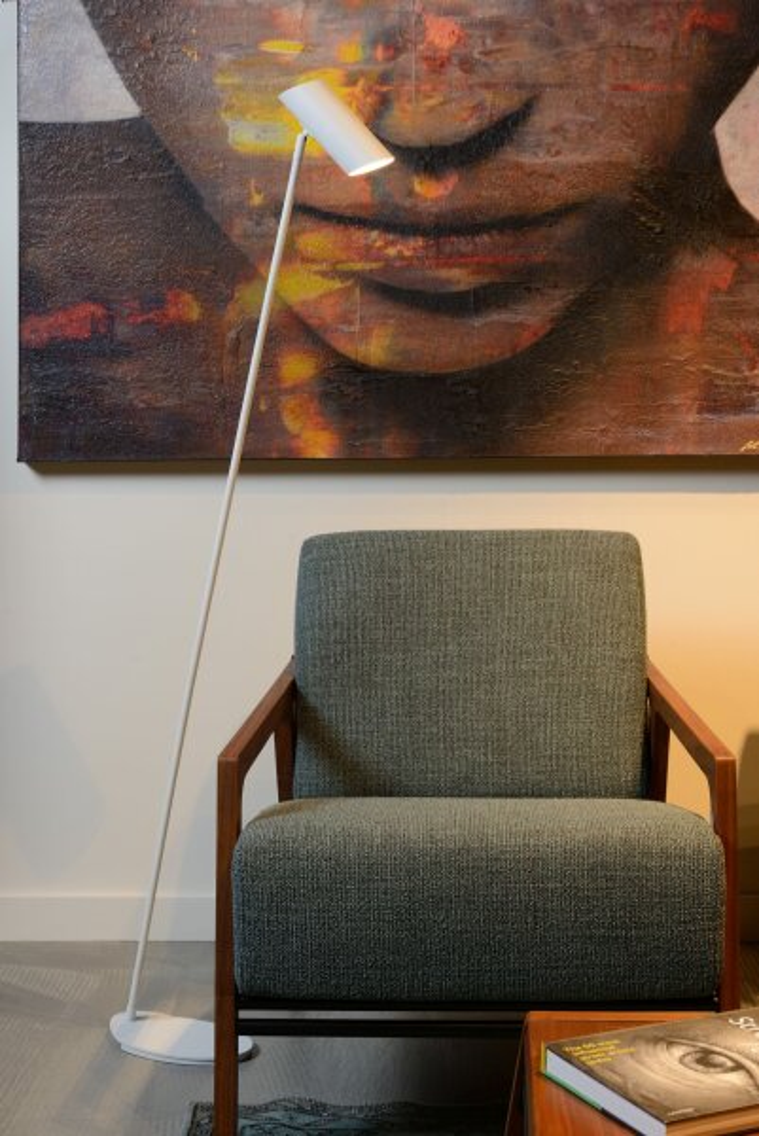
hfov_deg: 23.4
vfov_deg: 34.5
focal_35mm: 58
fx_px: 1831
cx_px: 380
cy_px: 568
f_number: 10
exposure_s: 1/8
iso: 100
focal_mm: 58
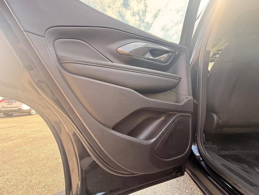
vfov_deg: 85.7
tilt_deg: +1.8
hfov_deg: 102.1
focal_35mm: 14
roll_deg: +1.5
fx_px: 105
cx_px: 130
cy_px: 98
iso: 80
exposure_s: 1/99
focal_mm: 2.22
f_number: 2.2
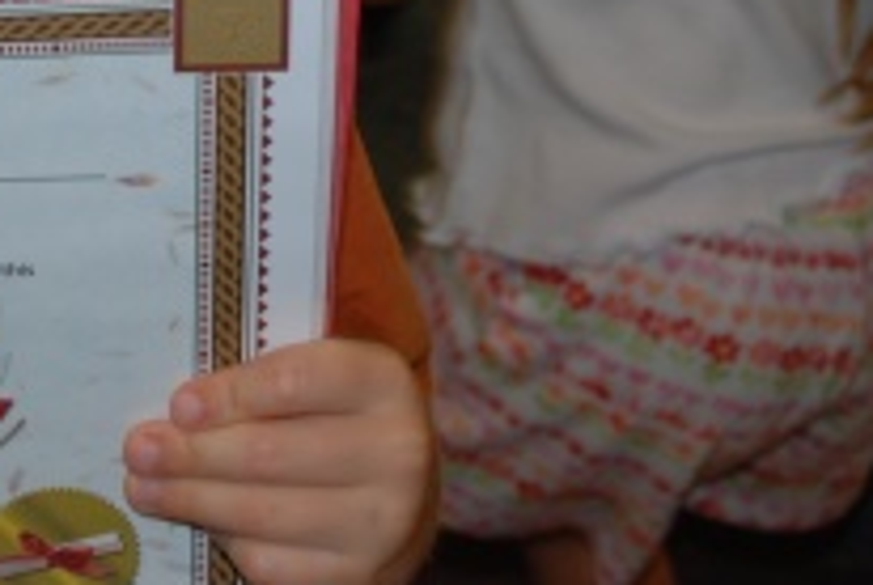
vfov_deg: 9.4
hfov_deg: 14.0
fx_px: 3510
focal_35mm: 145
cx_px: 72
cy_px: -165
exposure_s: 1/60
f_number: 4.2
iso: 200
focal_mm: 31
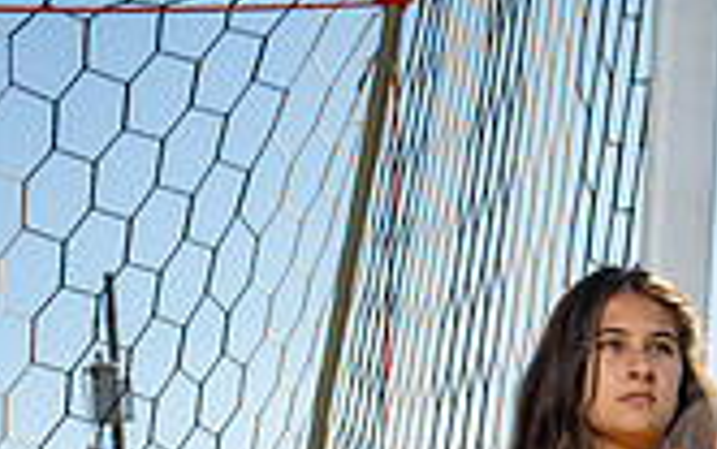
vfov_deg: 13.2
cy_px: 954
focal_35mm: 83
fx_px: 1623
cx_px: 497
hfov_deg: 24.7
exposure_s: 1/250
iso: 100
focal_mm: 30
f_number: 4.5
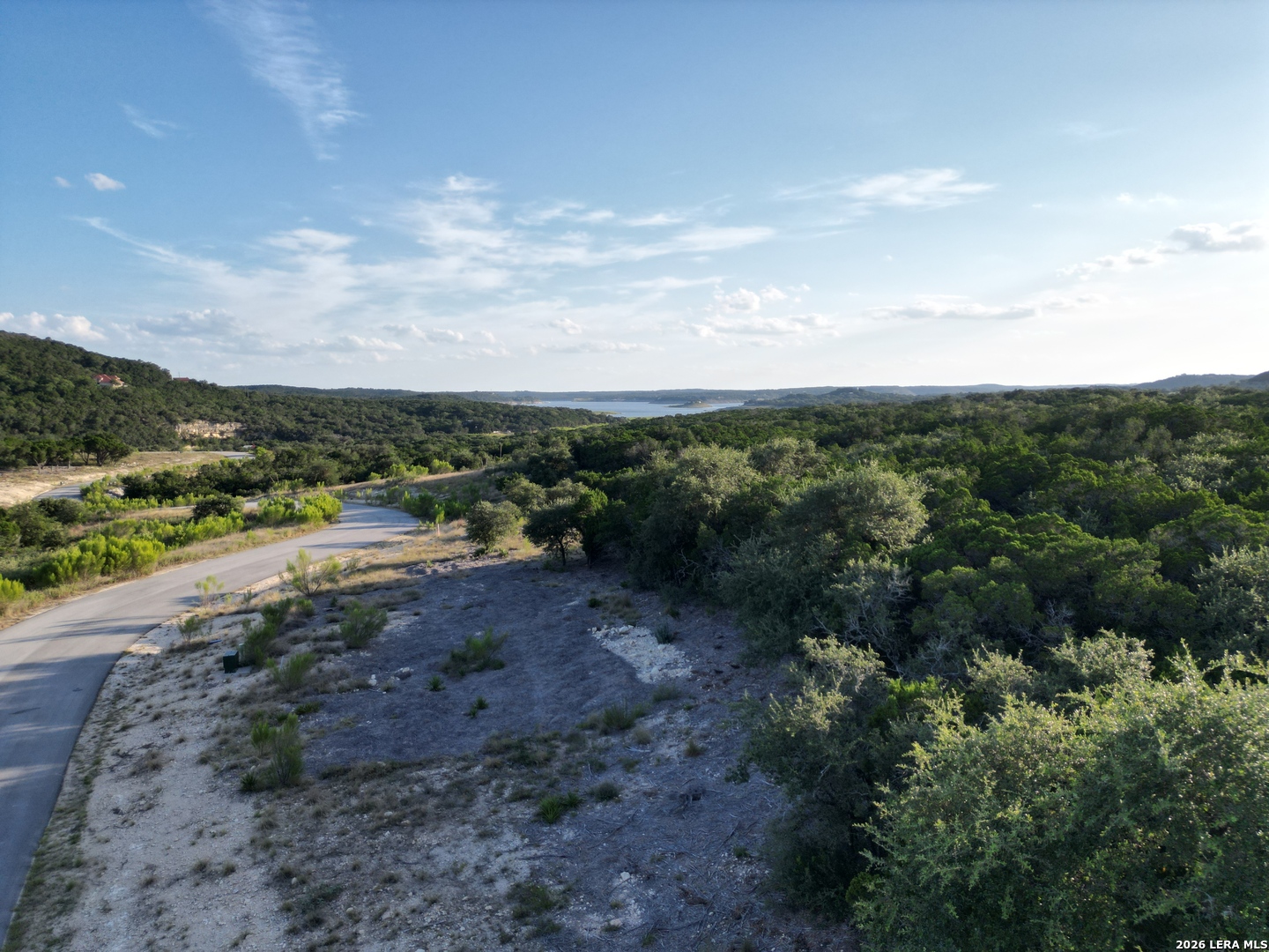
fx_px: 880
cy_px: 476
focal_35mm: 24
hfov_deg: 71.6
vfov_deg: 56.8
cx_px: 634
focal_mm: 6.72
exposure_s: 1/2000
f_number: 1.7
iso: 100
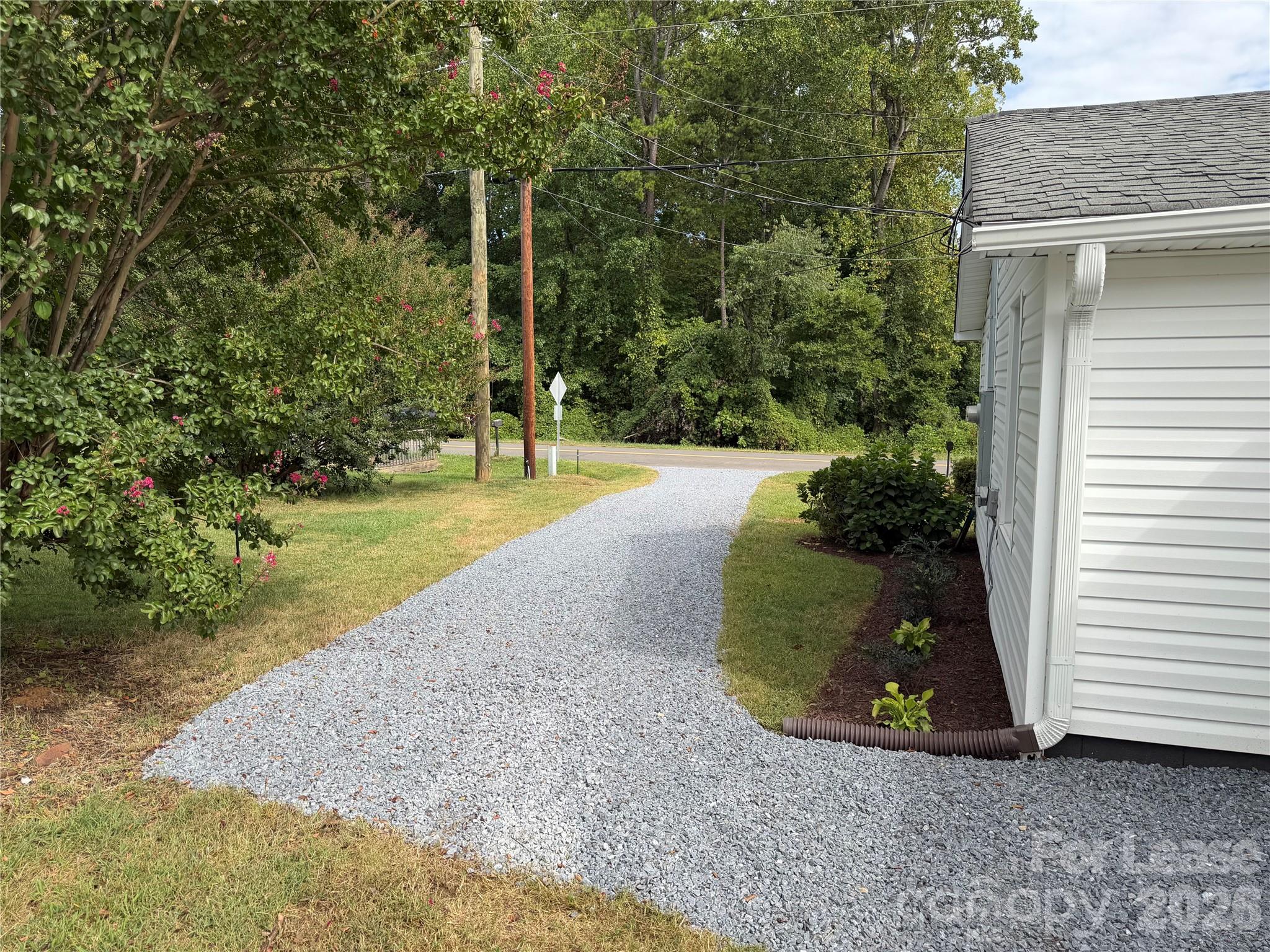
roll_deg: +0.2
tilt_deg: -6.7
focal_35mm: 24
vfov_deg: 56.8
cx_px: 635
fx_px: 881
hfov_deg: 71.6
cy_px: 476
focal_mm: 6.76
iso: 80
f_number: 1.78
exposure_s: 1/2801
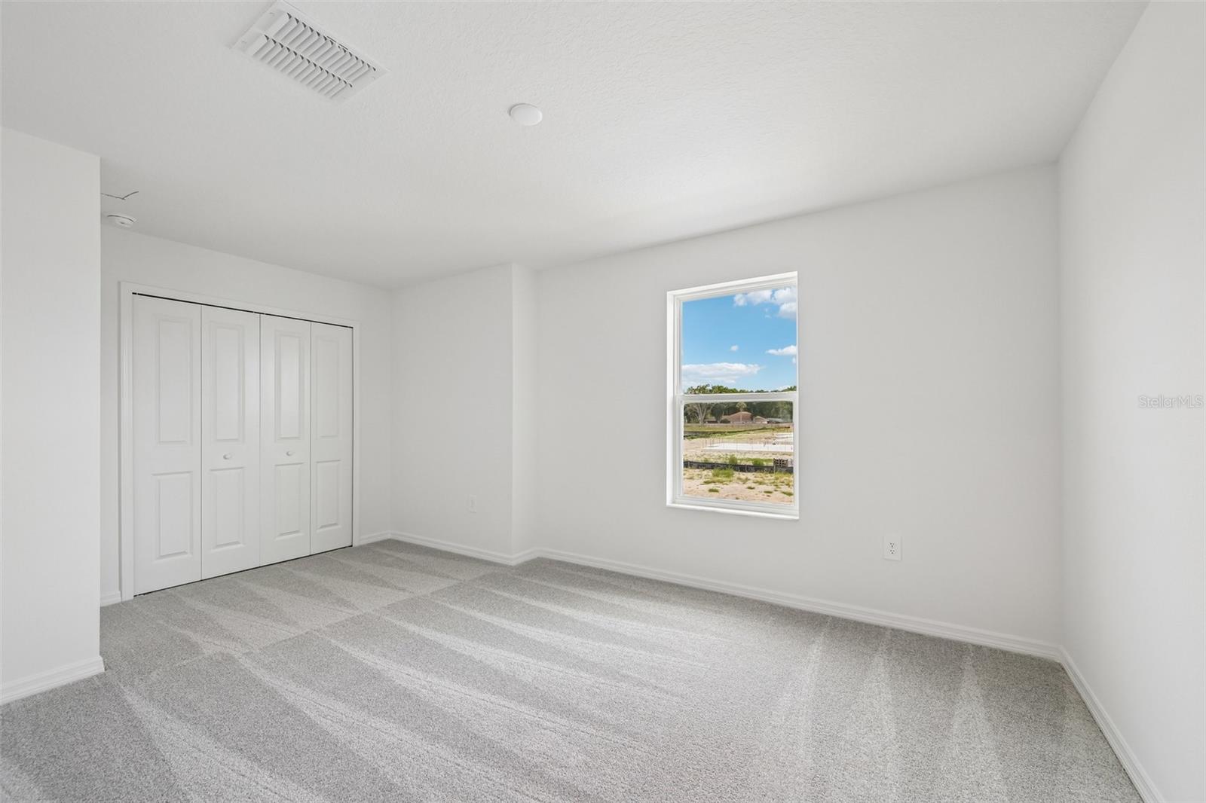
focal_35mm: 14
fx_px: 469
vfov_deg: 81.2
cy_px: 402
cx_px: 603
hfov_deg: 104.3
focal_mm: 14
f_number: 8
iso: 400
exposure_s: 1/80
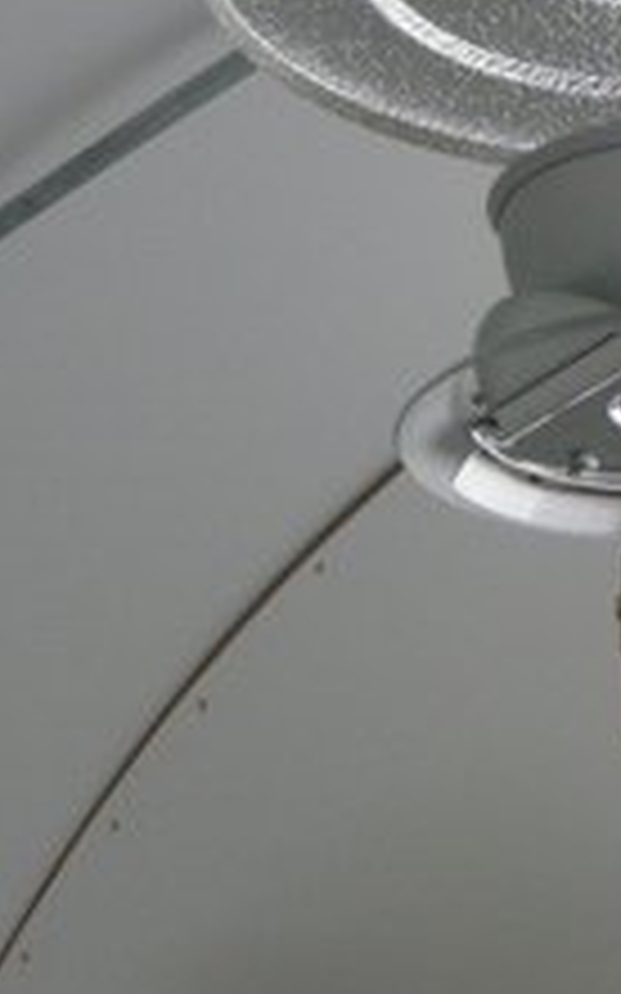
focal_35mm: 173
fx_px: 4688
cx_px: 860
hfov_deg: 7.5
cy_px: 387
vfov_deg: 12.1
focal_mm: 15.7
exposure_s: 1/160
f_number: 3.9
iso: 400
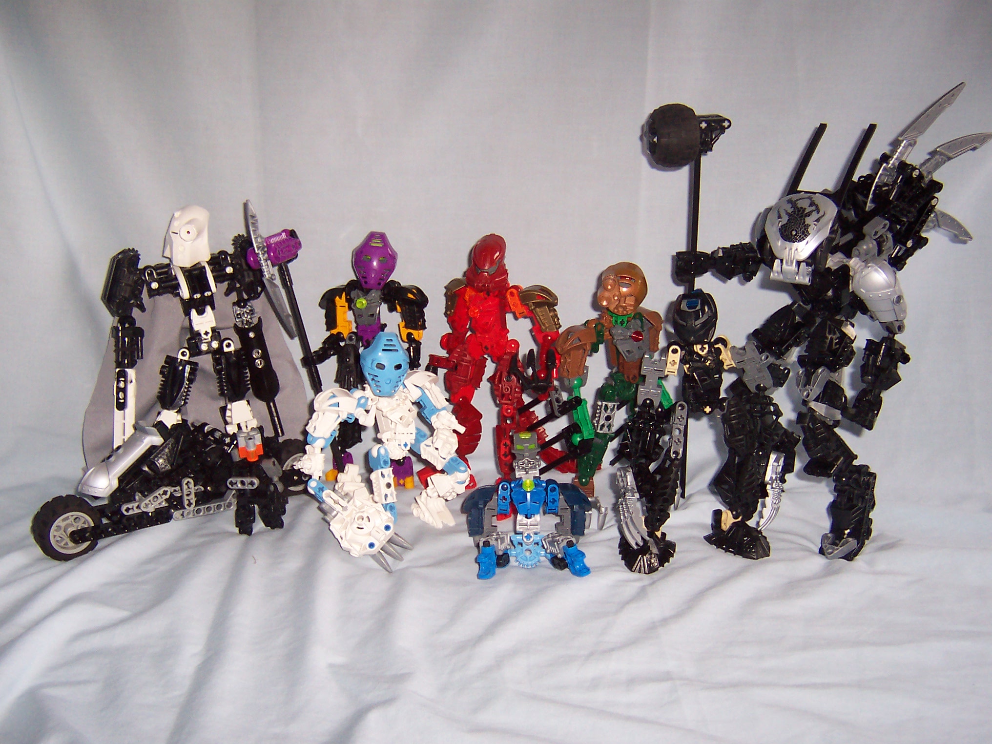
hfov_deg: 51.4
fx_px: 1032
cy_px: 372
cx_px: 496
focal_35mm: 36
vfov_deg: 39.7
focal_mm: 5.6
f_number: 2.8
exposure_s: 1/60
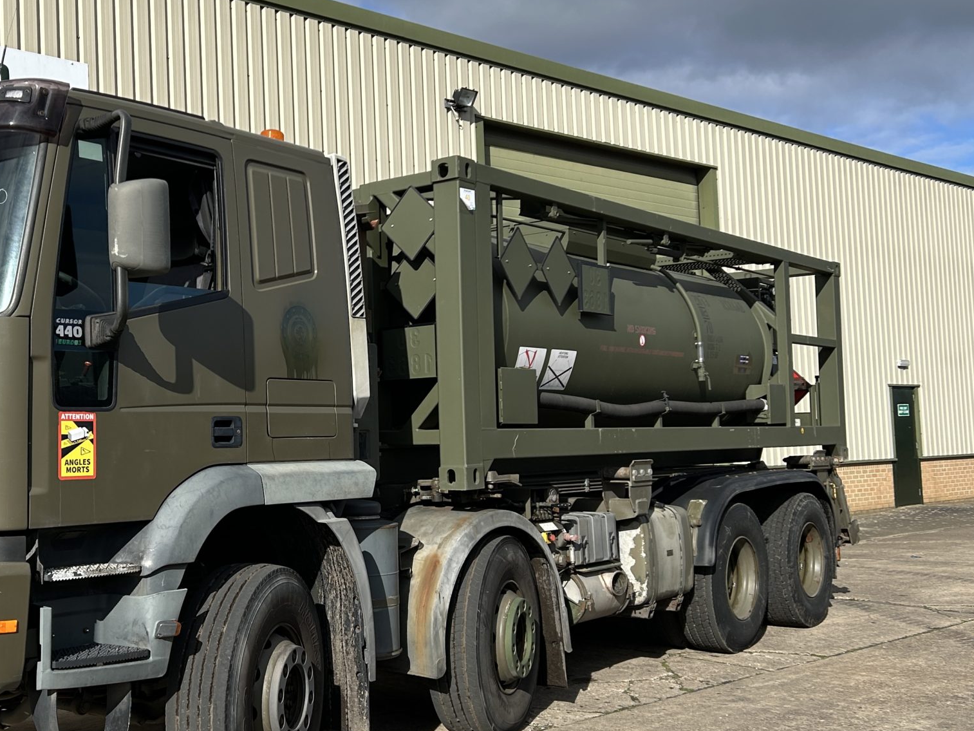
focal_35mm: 44
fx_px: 1238
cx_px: 261
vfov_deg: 32.9
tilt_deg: +4.3
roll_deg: +1.2
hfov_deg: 41.8
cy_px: 355
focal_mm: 5.7
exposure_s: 1/5076
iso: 50
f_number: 1.5
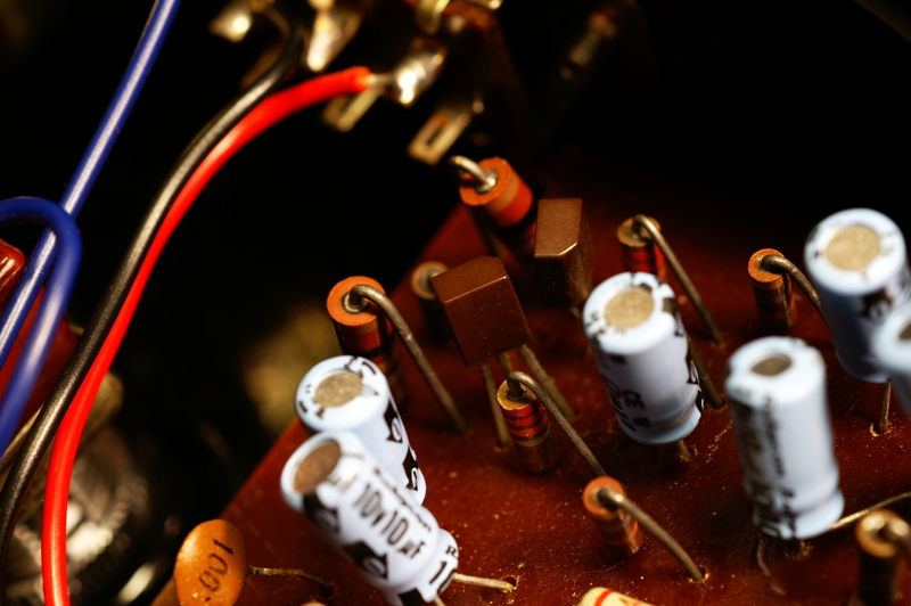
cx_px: 456
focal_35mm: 75
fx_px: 1896
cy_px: 303
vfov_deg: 18.2
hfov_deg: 27.0
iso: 100
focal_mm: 50
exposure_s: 1/1.25
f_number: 6.3
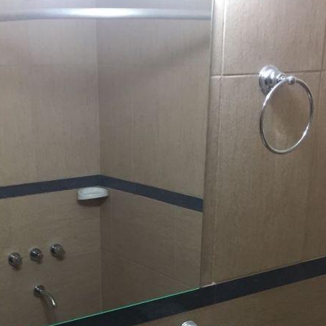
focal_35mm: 62
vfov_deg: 26.3
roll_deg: -0.3
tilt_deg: -21.9
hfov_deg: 27.7
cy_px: 327
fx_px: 661
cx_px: 135
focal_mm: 4.15
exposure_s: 1/33
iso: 125
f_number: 2.2
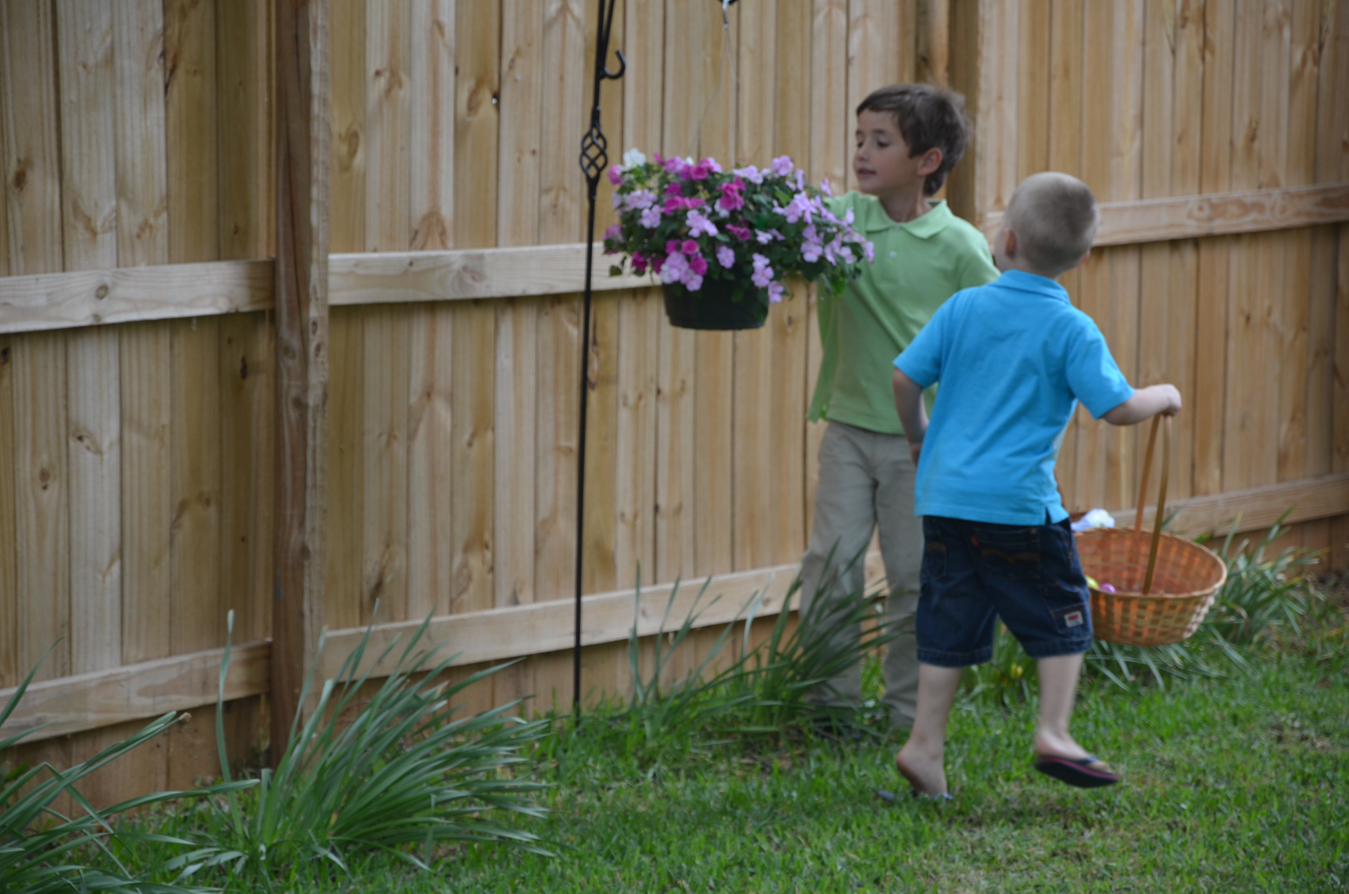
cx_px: 674
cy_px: 447
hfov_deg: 13.1
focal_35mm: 158
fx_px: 5890
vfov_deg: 8.7
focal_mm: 105
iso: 280
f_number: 5.6
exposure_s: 1/125
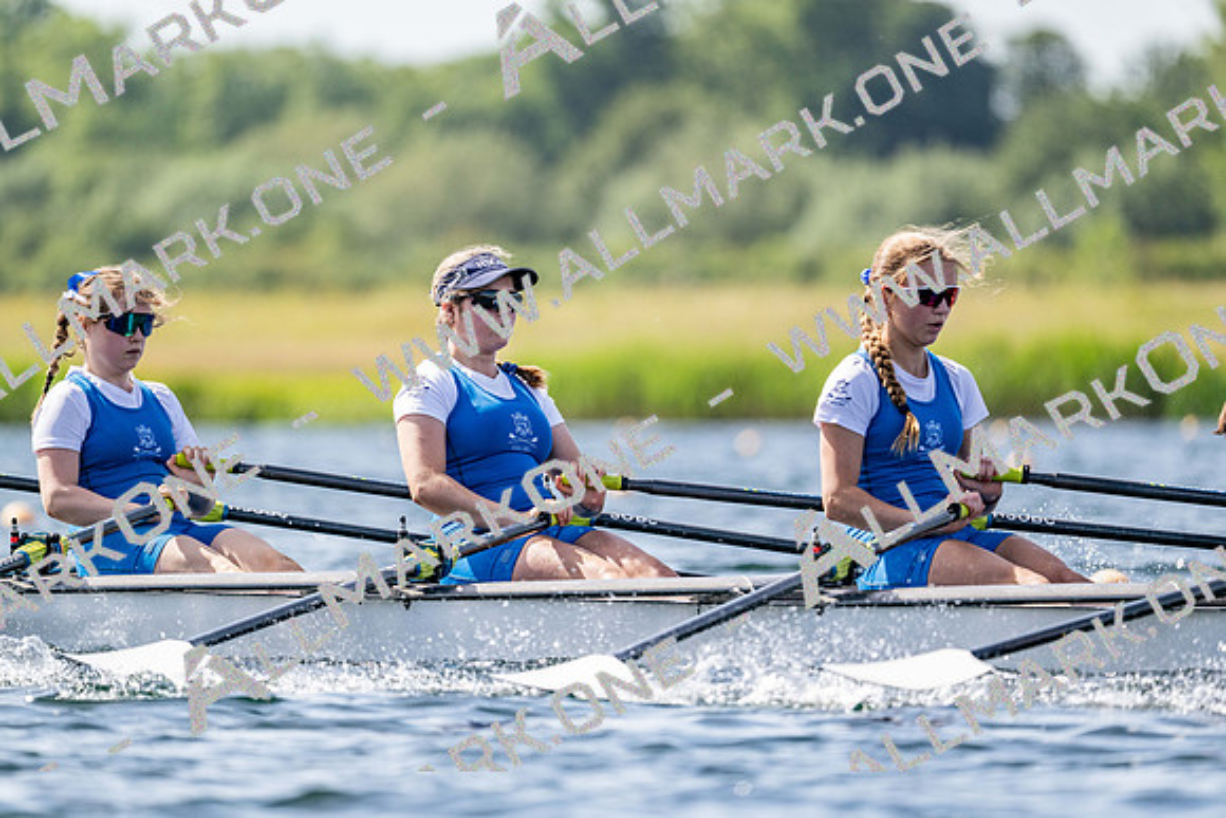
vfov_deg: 3.4
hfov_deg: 5.2
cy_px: 409
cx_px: 613
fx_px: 13625
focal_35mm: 400
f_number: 4.5
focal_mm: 400
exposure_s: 1/2500
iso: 280
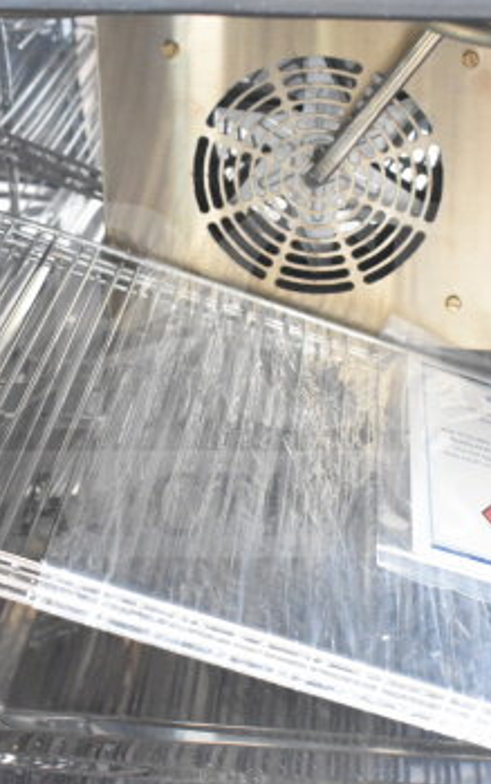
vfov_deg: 32.0
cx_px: 247
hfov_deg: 20.3
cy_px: 380
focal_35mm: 64
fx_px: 1369
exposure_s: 1/100
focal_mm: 24
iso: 6400
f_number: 5
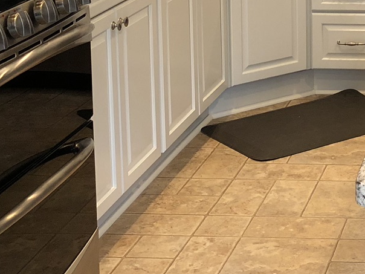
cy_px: -100
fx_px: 1002
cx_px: 458
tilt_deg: -6.5
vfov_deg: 14.8
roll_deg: +0.1
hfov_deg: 19.3
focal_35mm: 95
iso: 25
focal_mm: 3.99
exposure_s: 1/30
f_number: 1.8
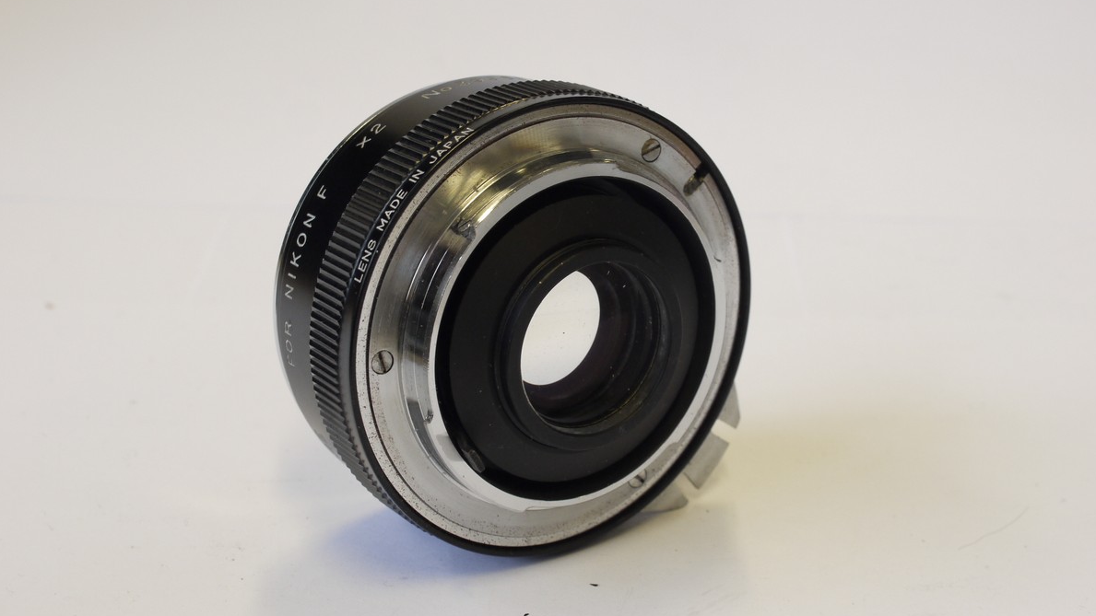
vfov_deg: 18.3
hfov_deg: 31.9
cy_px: 312
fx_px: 1918
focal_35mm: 66
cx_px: 548
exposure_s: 1/40
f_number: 8
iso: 400
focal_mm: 30
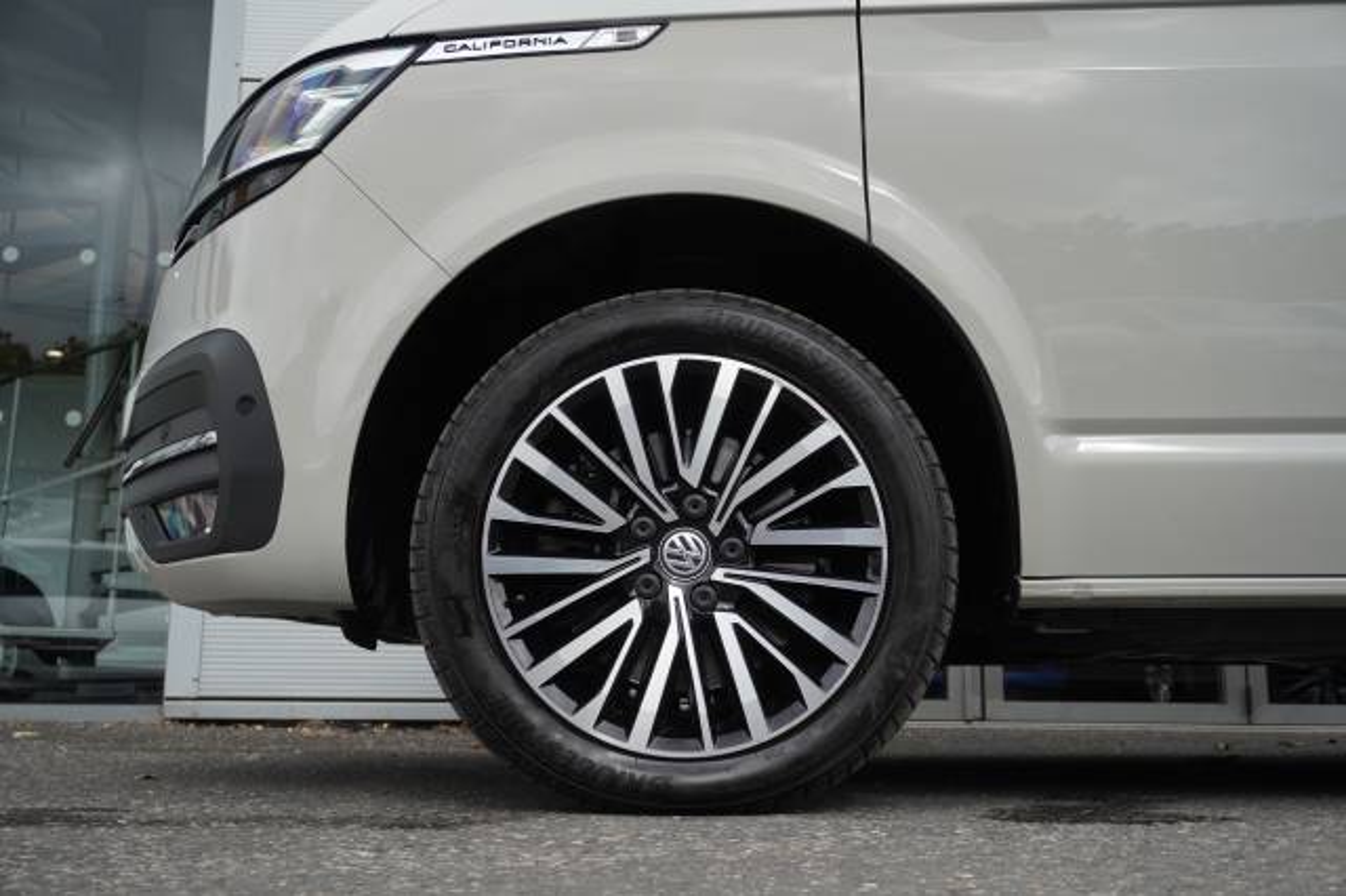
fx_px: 1457
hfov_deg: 49.6
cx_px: 673
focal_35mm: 39
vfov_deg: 34.2
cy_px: 448
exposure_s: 1/800
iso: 400
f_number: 5
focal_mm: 26
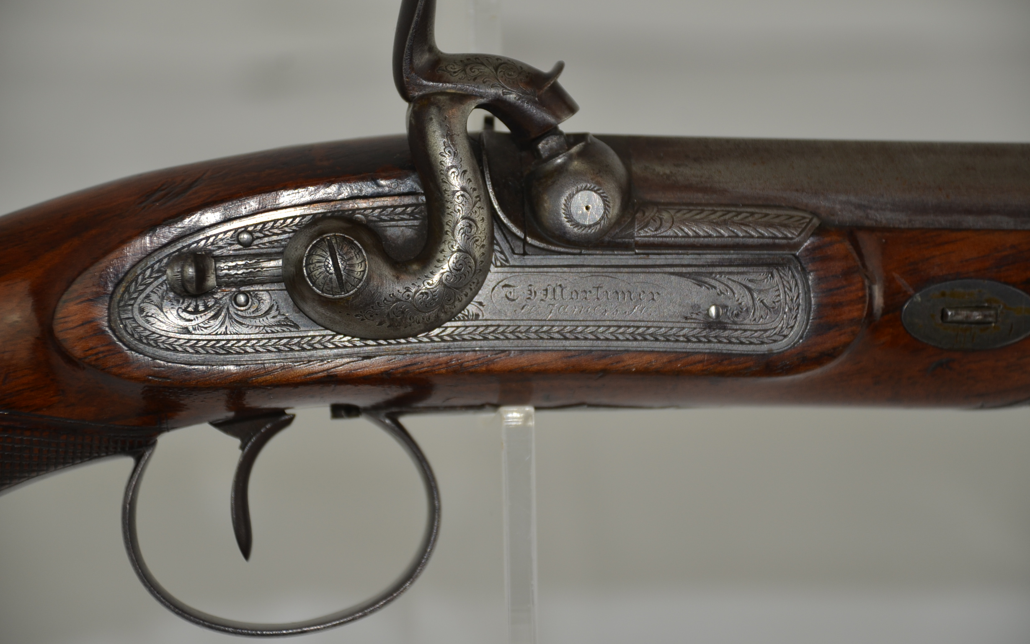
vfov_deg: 8.2
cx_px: 516
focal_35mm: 161
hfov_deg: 13.0
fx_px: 4506
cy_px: 318
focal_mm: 105
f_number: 5.6
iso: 200
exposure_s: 1/200
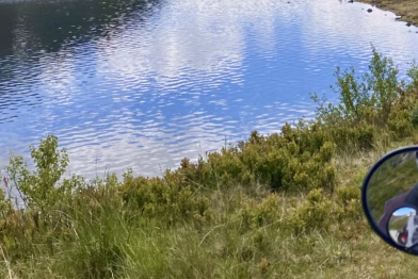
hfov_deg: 25.7
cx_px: 384
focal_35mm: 76
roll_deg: +0.8
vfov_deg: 17.4
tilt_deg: -4.5
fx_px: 883
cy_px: -24
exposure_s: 1/2024
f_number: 1.8
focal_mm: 3.99
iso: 32
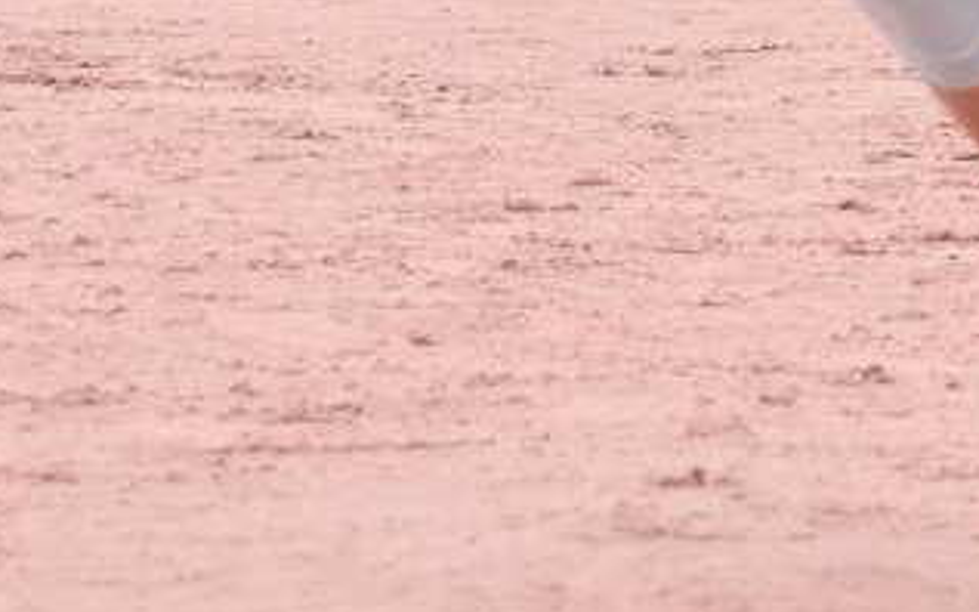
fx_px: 10030
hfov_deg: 5.6
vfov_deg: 3.5
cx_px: 982
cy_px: -368
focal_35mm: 376
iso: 1250
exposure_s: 1/1600
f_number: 4.5
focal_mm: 78
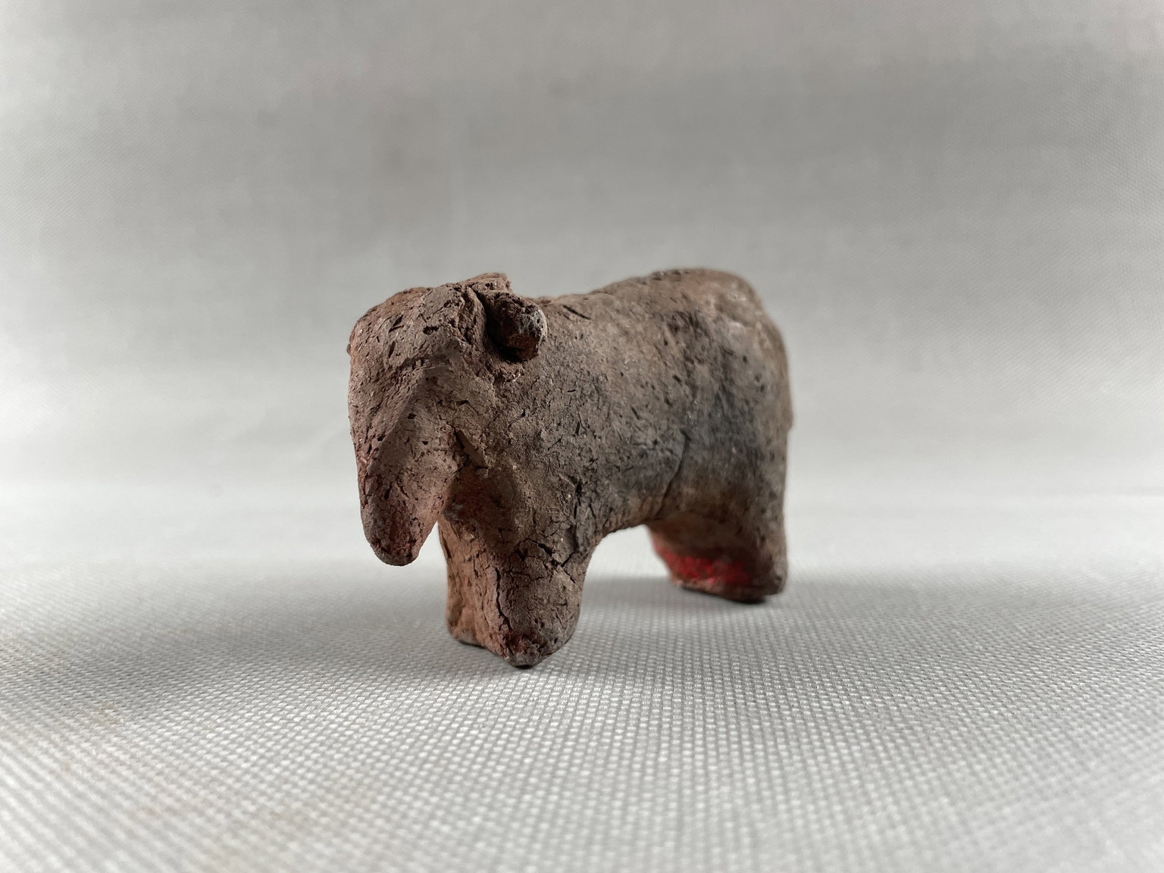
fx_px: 874
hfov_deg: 67.3
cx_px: 582
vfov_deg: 53.1
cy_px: 436
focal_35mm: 26
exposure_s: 1/120
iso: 125
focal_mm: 4.2
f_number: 1.6
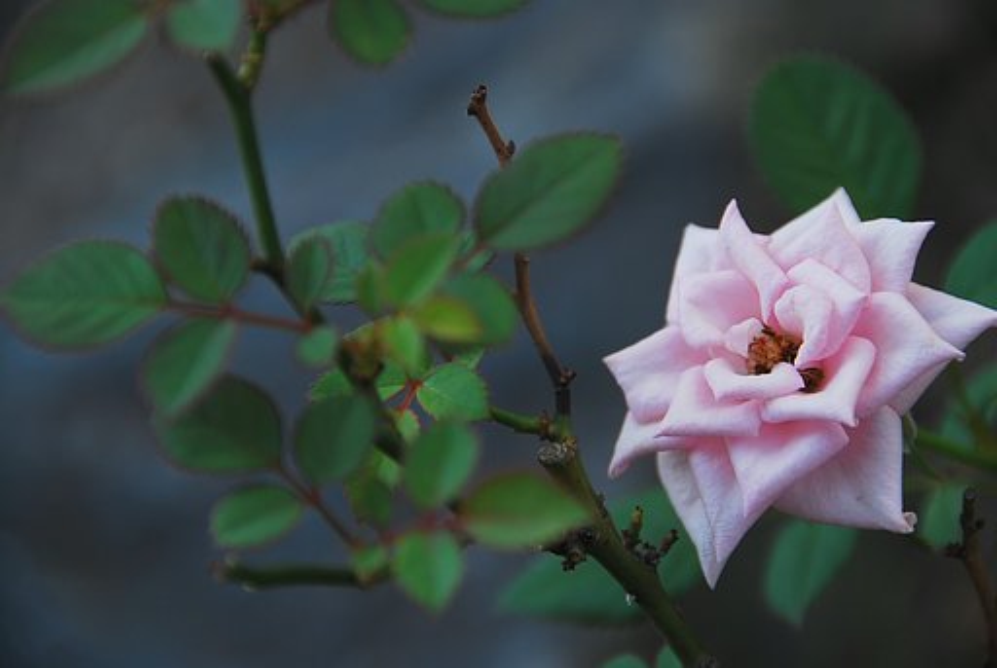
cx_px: 498
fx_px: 8320
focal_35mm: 300
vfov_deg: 4.6
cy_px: 334
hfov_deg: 6.9
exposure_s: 1/125
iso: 100
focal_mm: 200
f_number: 5.6
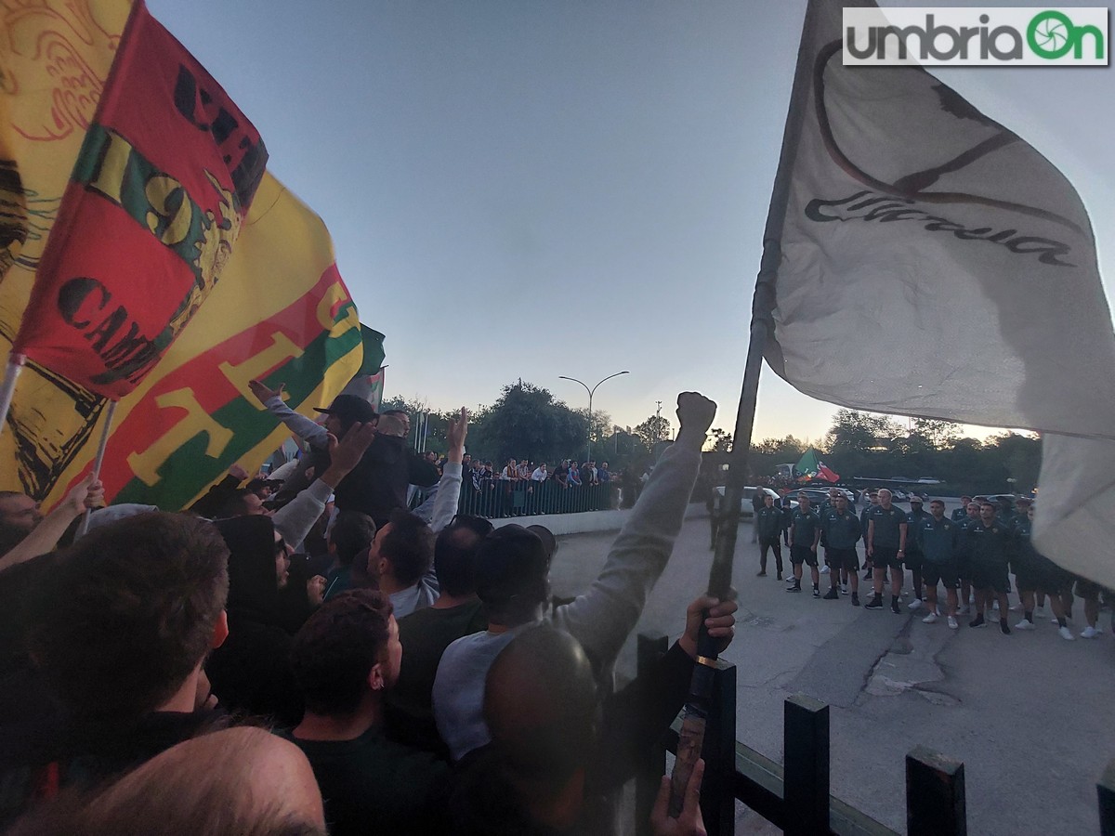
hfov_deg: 106.2
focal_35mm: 13
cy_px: 418
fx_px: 419
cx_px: 558
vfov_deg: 89.9
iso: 100
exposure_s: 1/100
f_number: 2.2
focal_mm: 1.74
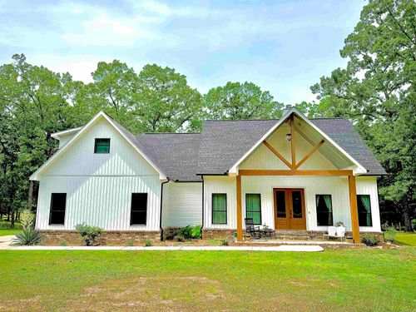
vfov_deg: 56.8
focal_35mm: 24
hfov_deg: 71.6
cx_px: 208
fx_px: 288
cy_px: 156
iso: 80
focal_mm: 6.76
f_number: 1.78
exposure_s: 1/6173
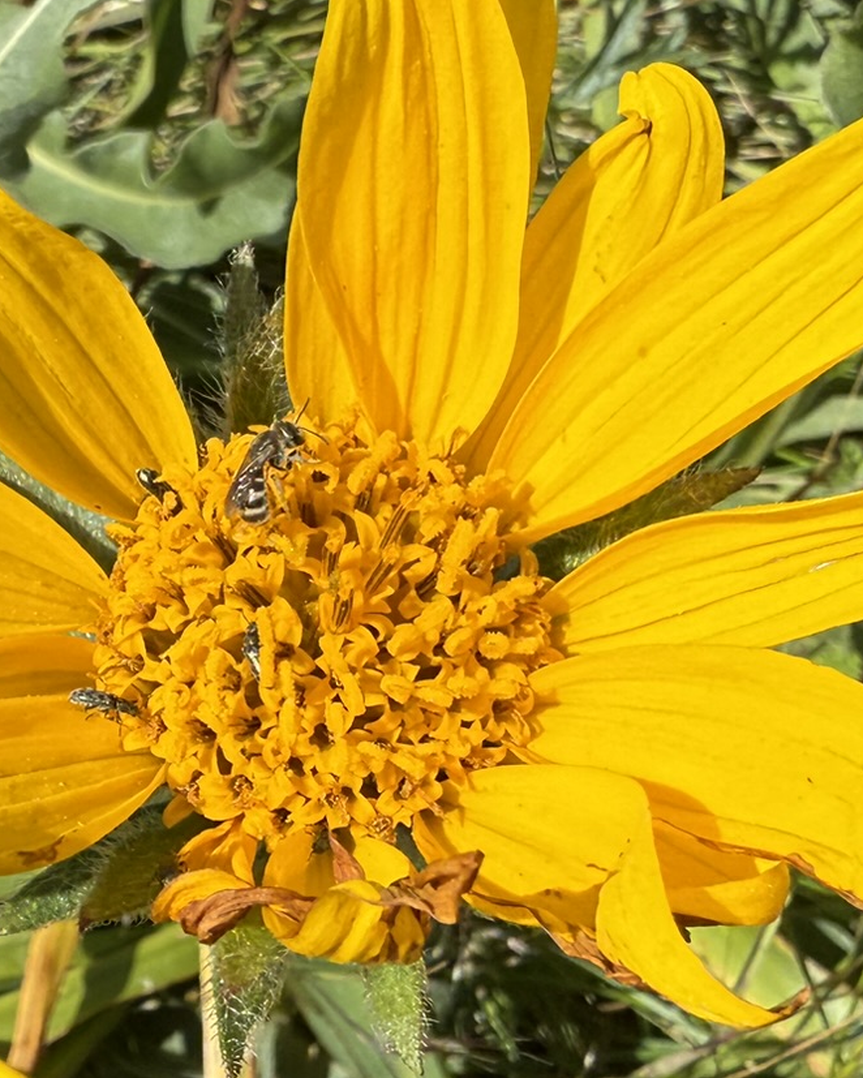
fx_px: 1851
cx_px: 339
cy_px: 584
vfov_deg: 32.5
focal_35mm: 58
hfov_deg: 26.2
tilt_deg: -69.8
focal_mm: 2.22
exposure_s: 1/1779
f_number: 2.2
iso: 40
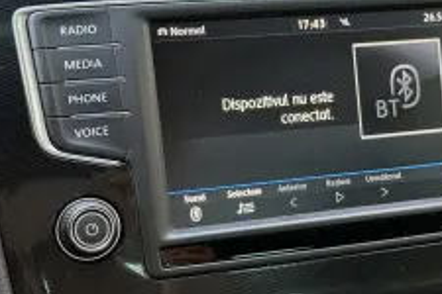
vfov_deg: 17.1
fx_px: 982
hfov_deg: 25.1
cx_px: 322
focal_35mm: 80
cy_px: 135
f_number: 1.78
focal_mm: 6.76
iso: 200
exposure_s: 1/60
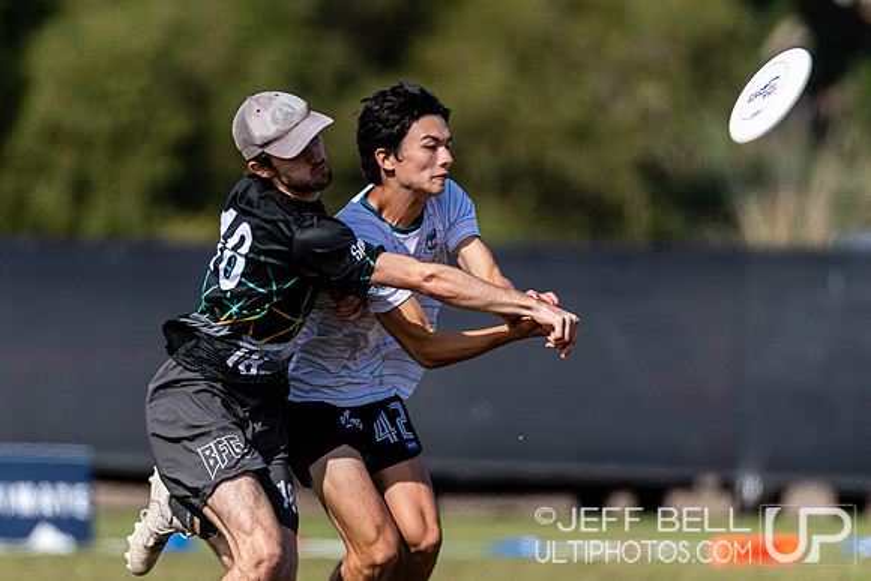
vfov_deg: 1.7
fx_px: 20129
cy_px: 333
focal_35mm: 832
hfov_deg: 2.5
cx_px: 361
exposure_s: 1/1250
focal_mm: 400
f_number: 4
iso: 100
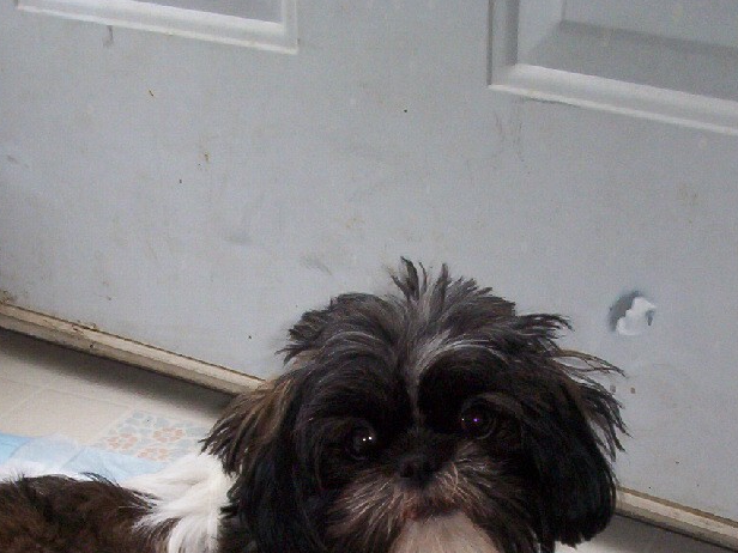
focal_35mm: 75
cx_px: 386
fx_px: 1599
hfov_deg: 26.0
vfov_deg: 19.2
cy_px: 529
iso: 140
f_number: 4.5
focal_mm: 6
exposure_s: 1/30
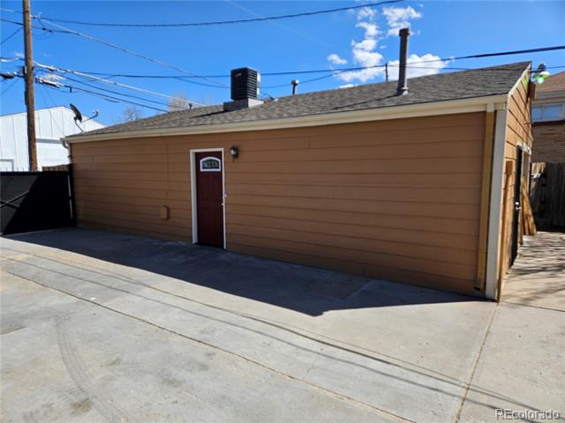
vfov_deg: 58.9
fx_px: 375
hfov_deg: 73.9
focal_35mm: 23
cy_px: 212
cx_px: 282
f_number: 1.8
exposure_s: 1/1780
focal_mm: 5.4
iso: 25
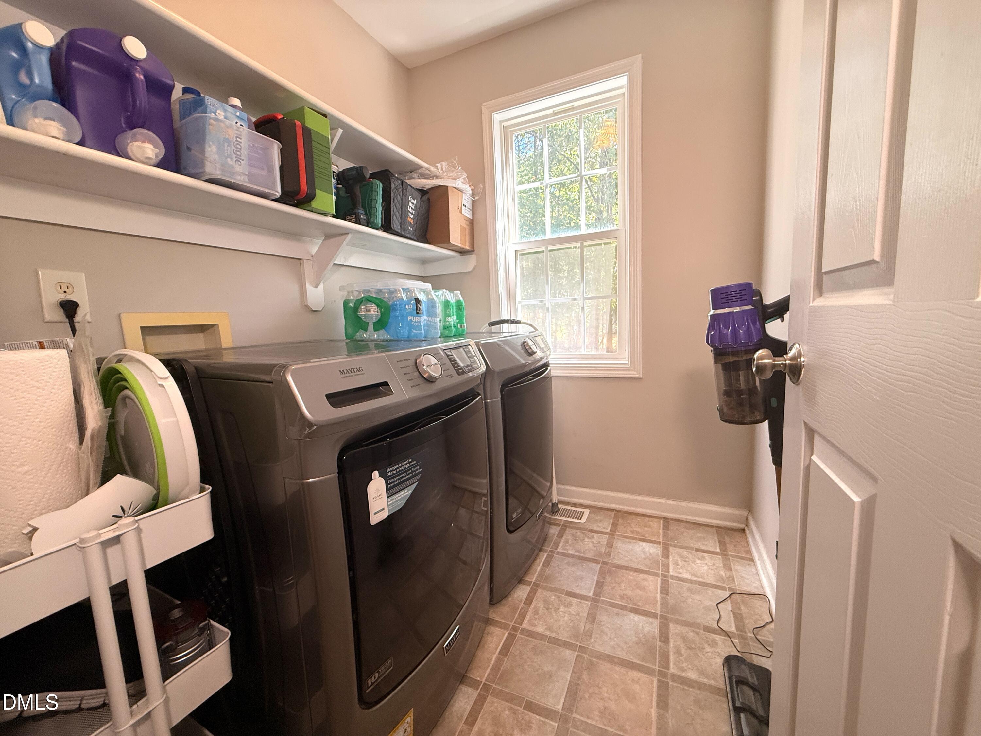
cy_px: 368
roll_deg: +1.9
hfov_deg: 102.1
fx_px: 397
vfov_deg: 85.7
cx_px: 490
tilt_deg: -6.7
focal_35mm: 14
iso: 250
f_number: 2.2
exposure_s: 1/120
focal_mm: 2.22
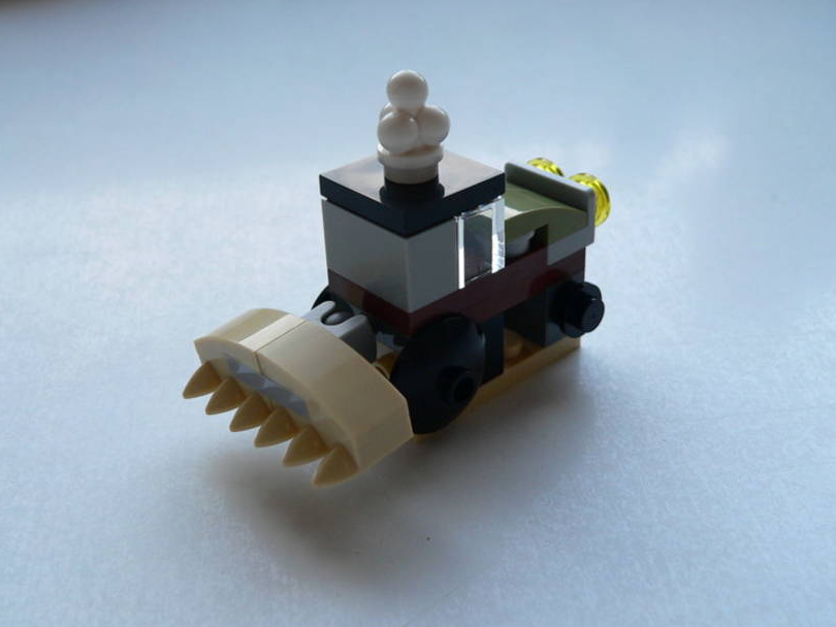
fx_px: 966
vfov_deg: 36.0
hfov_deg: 46.8
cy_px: 335
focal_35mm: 40
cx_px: 436
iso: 100
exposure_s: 1/60
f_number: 2.8
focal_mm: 6
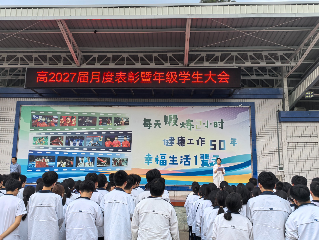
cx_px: 160
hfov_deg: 51.4
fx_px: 332
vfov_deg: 39.7
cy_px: 120
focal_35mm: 36
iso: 50
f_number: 2
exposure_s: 1/100
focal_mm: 5.75
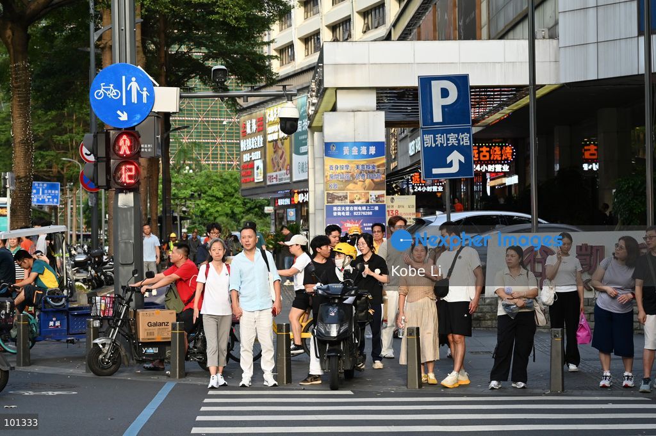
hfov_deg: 28.1
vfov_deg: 18.9
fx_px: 1311
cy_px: 218
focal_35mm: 72
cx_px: 328
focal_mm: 72
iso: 500
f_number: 5.6
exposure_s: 1/250
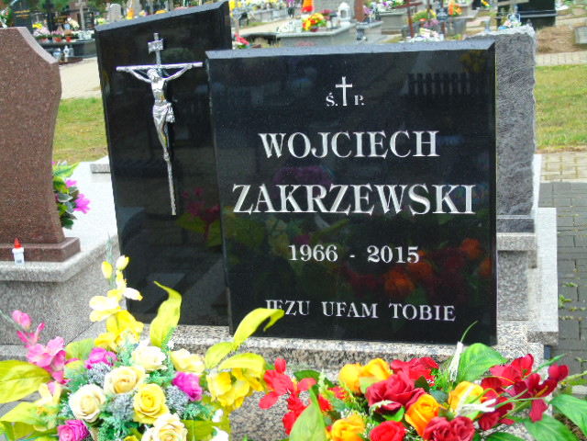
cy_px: 220
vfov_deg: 27.0
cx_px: 294
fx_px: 916
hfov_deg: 35.5
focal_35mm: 54
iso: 80
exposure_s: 1/40
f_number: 4.3
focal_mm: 9.6
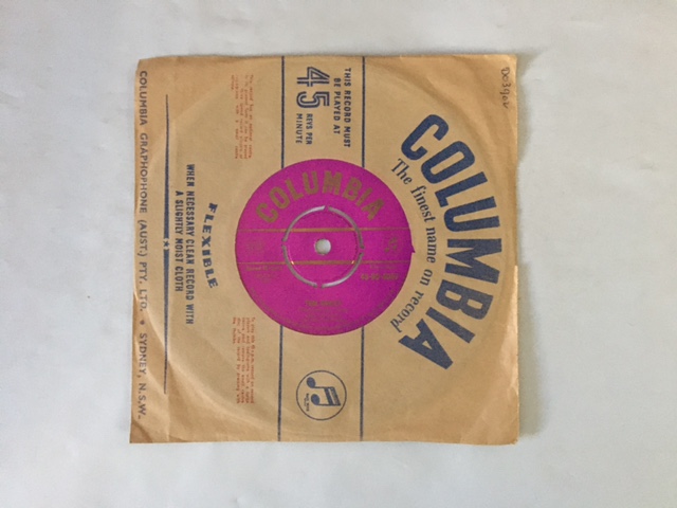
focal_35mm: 29
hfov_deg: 61.7
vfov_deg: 48.2
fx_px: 567
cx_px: 338
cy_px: 254
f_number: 2.2
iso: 500
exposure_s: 1/17
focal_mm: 4.15
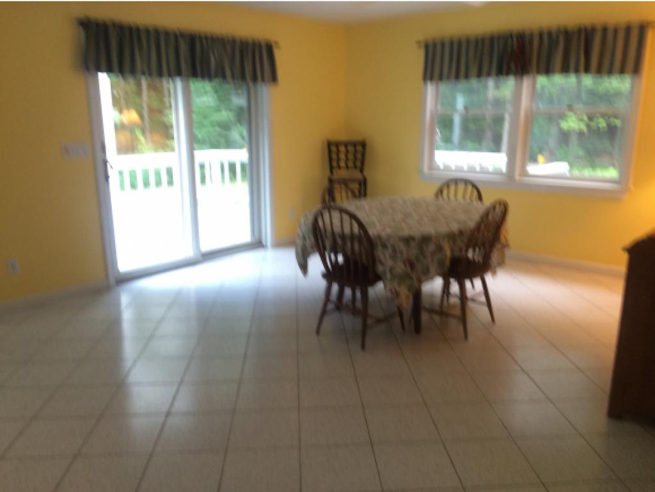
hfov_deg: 61.6
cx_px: 328
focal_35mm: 29
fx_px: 549
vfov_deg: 48.3
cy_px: 246
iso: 125
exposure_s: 1/30
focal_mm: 4.15
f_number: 2.2
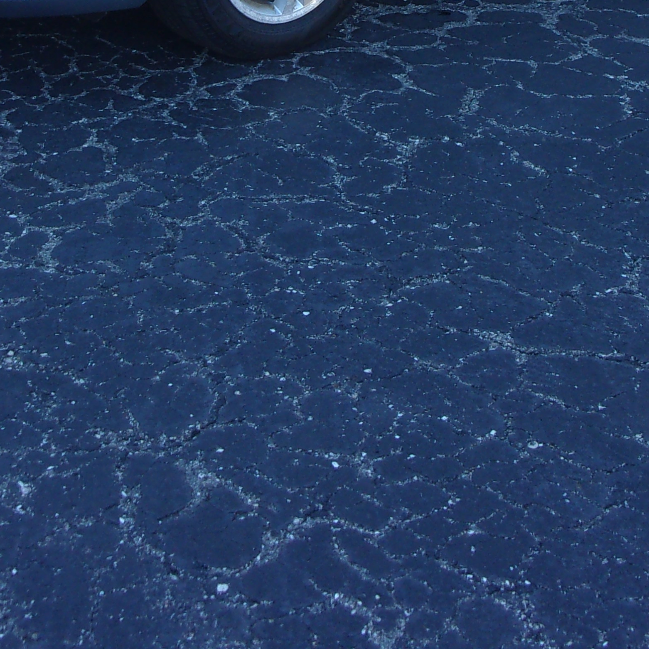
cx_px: 338
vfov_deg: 22.3
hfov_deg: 23.7
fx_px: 1548
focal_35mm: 73
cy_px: -69
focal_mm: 5.1
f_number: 3.9
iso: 80
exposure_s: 1/85
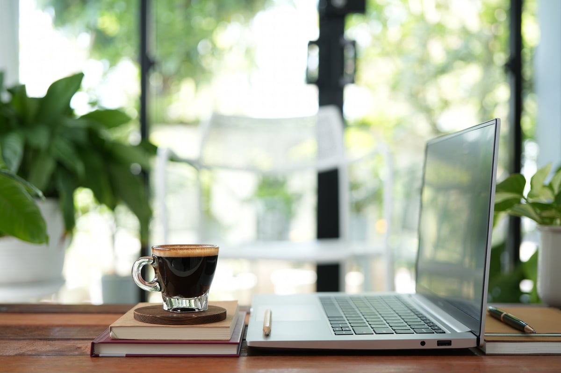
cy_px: 186
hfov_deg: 39.6
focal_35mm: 50
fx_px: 779
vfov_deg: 27.0
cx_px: 280
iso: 125
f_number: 3.2
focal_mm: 50
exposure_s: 1/50
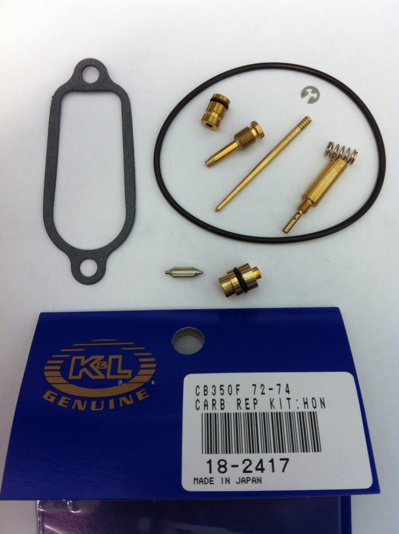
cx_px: 200
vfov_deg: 52.7
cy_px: 267
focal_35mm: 35
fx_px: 539
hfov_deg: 40.6
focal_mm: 3.85
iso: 80
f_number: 2.8
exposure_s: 1/15
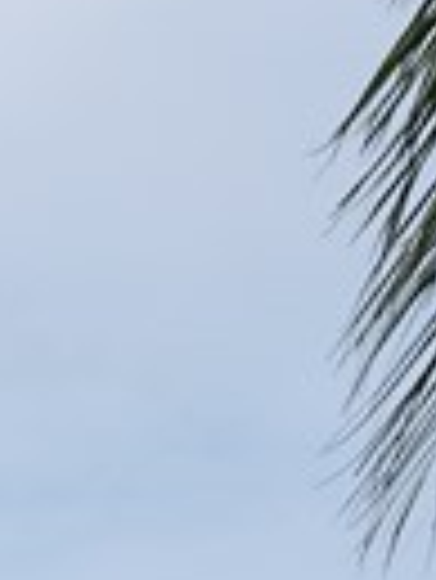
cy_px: 1614
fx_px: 3068
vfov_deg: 9.1
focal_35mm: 183
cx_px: -94
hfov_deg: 8.0
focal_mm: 5.4
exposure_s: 1/1650
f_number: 1.8
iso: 20
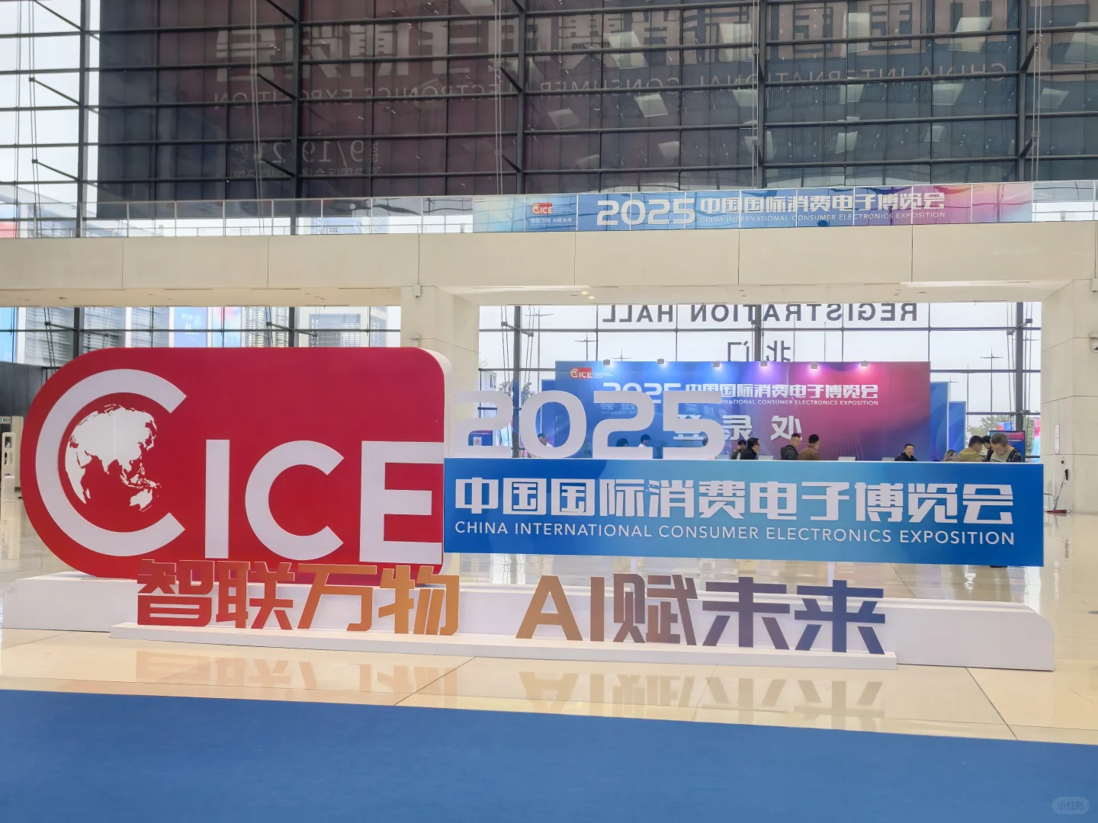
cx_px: 549
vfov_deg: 33.6
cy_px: 412
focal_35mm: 43
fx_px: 1364
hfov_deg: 43.9
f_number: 2
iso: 50
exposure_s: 1/160
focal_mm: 5.75
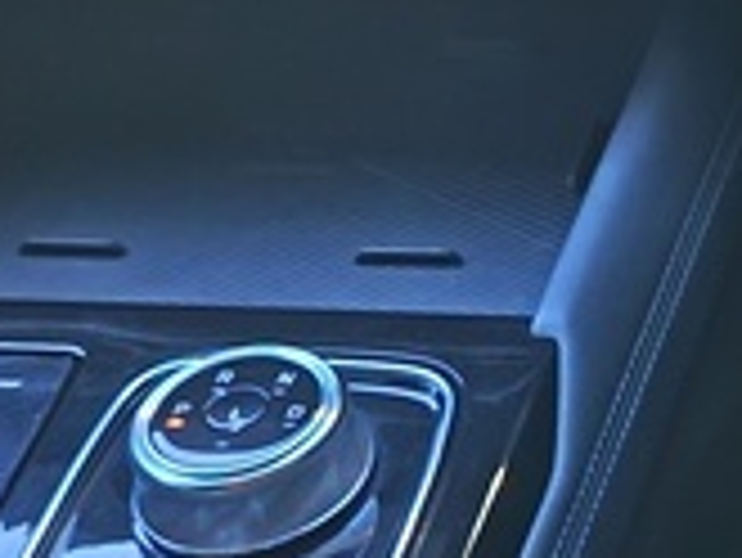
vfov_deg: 9.9
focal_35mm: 149
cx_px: 1408
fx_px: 3196
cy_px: -40
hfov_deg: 12.0
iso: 683
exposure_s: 1/33.3
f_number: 1.75
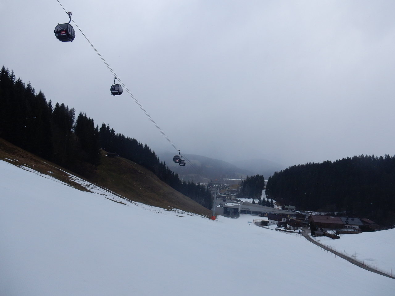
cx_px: 198
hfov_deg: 69.4
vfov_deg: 54.9
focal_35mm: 25
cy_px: 148
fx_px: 285
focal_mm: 4.5
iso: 125
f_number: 3.7
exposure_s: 1/1250
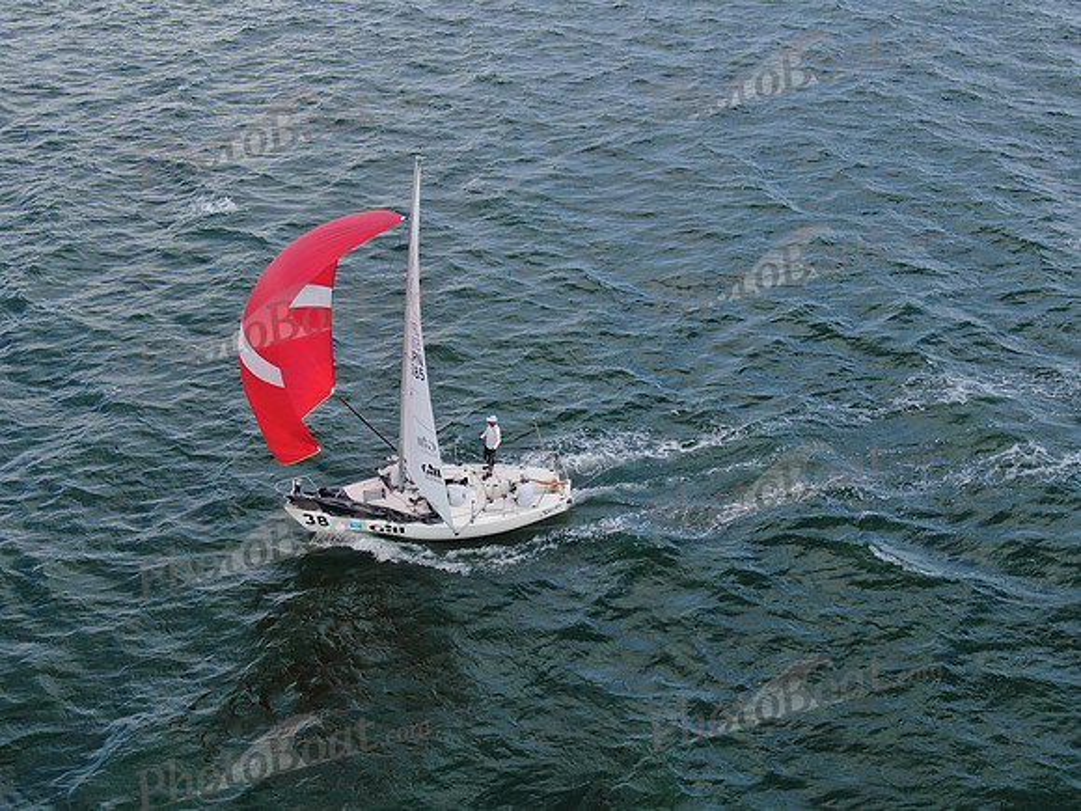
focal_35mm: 48
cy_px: 406
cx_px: 540
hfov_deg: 39.7
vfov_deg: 30.3
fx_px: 1499
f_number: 3.8
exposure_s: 1/400
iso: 100
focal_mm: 8.6
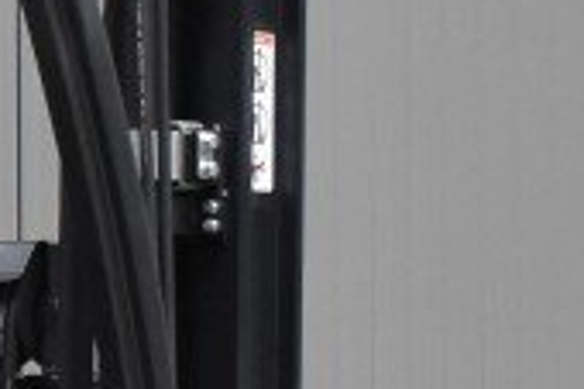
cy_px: 613
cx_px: -512
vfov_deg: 4.0
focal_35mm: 339
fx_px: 5494
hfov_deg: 6.0
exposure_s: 1/40
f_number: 5
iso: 1250
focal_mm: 32
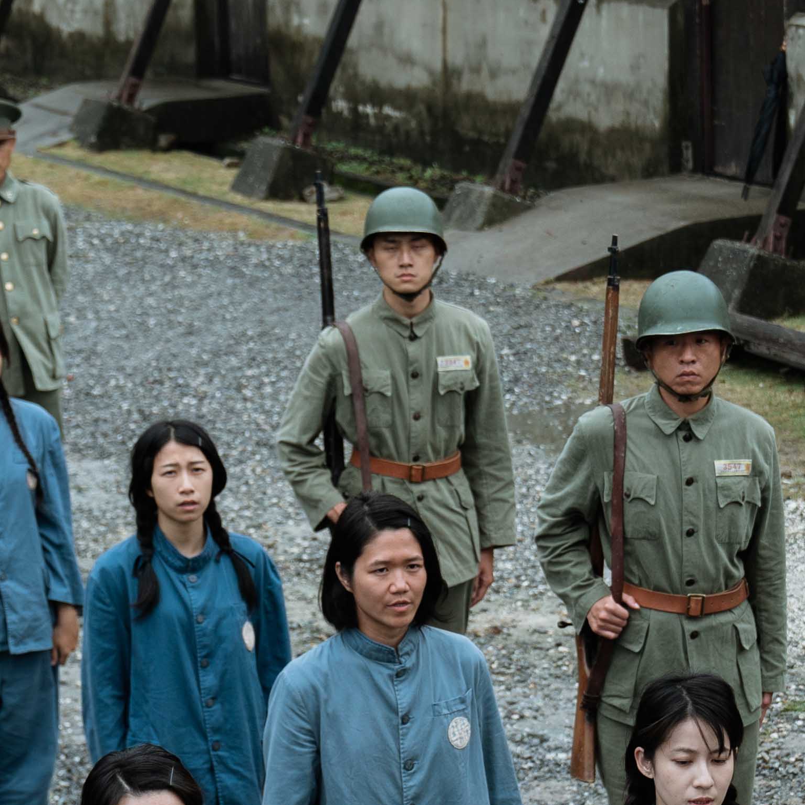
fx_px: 3762
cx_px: 525
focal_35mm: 143
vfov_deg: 12.2
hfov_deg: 12.2
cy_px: 594
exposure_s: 1/500
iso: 200
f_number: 3.5
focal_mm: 43
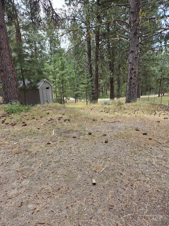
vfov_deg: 73.9
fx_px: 150
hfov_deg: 58.9
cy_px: 113
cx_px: 84
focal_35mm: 23
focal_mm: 5.4
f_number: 1.8
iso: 80
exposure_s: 1/717
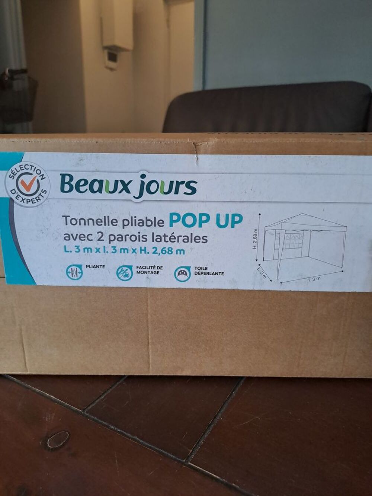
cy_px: 248
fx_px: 358
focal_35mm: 25
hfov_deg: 54.9
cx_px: 186
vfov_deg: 69.4
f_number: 1.8
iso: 320
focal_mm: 4.65
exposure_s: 1/50
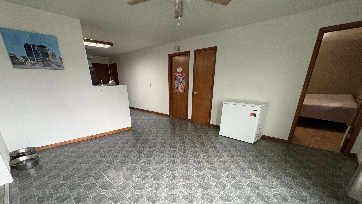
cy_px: 142
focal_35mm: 16
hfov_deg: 99.3
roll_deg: +1.3
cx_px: 174
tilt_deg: -21.8
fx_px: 154
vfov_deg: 64.7
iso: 320
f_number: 2.2
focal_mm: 2.22
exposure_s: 1/60
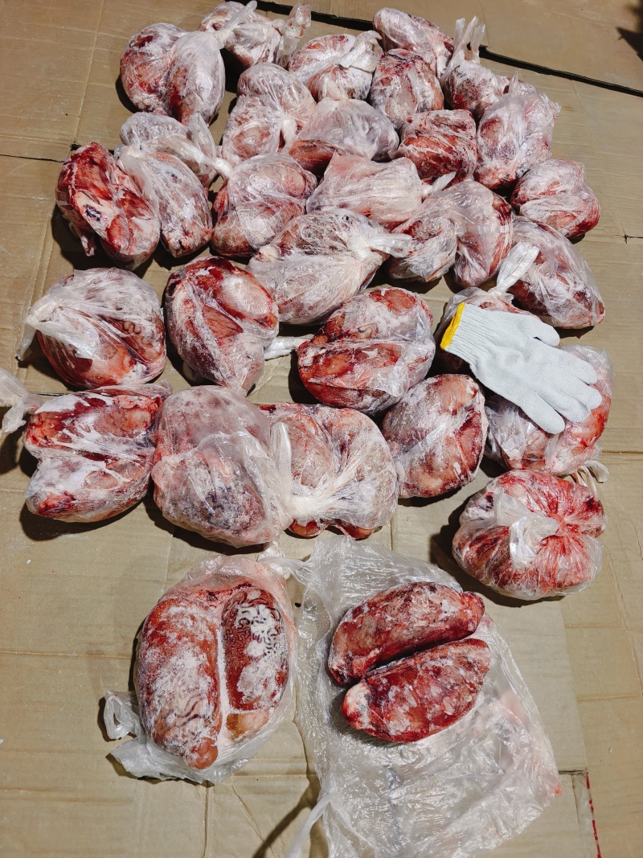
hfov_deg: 58.9
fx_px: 570
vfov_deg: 73.9
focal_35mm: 23
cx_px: 322
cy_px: 429
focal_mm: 6.06
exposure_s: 1/93.3
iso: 800
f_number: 1.6
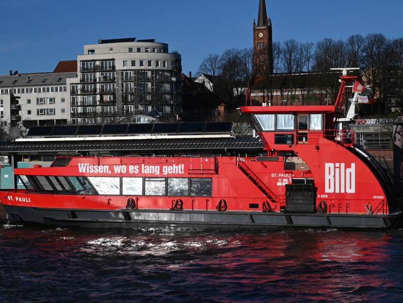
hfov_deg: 27.0
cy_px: 151
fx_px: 839
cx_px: 197
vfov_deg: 20.5
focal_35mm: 72
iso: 100
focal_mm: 66
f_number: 9
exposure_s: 1/500
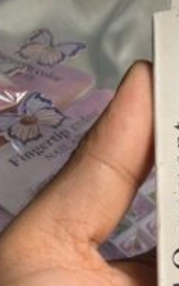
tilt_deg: -44.8
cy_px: 267
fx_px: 601
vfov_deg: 25.8
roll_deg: -1.9
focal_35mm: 77
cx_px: 232
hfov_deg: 16.1
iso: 50
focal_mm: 2.22
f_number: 2.2
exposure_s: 1/378
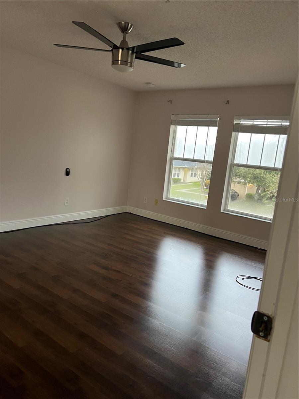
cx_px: 150
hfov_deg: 53.1
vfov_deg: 67.3
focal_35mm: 26
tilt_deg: -8.4
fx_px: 299
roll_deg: -5.9
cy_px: 200
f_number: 1.5
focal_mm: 5.7
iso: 500
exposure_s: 1/60
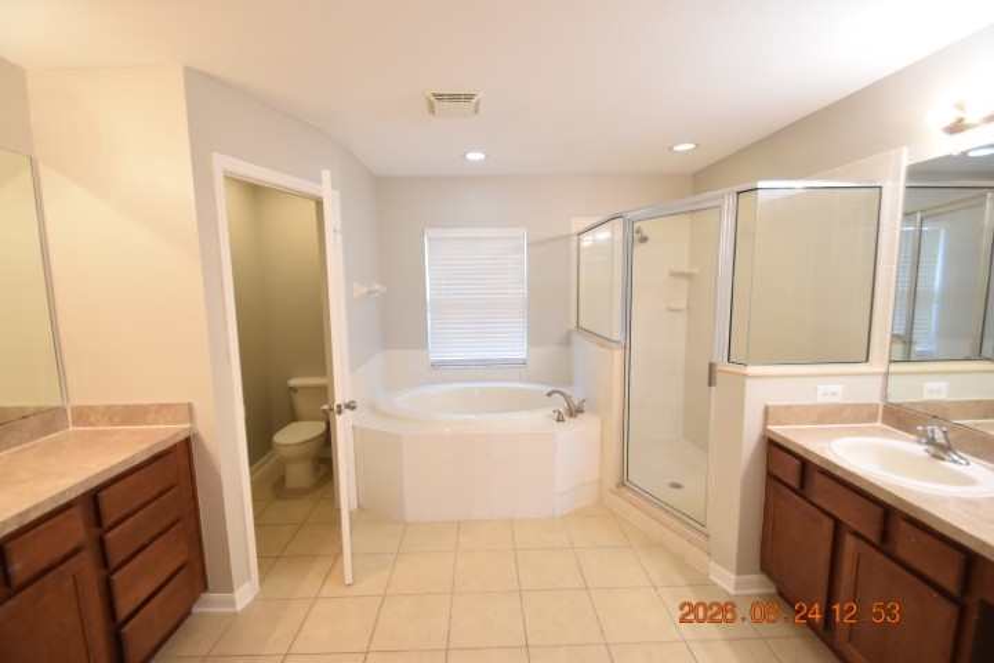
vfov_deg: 77.3
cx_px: 497
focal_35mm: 15
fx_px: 414
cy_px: 332
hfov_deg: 100.4
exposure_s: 1/60
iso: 900
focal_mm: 10
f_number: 3.5
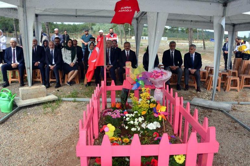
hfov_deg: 65.5
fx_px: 194
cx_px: 125
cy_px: 83
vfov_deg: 46.4
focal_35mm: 28
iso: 2000
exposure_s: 1/200
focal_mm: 28
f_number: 22
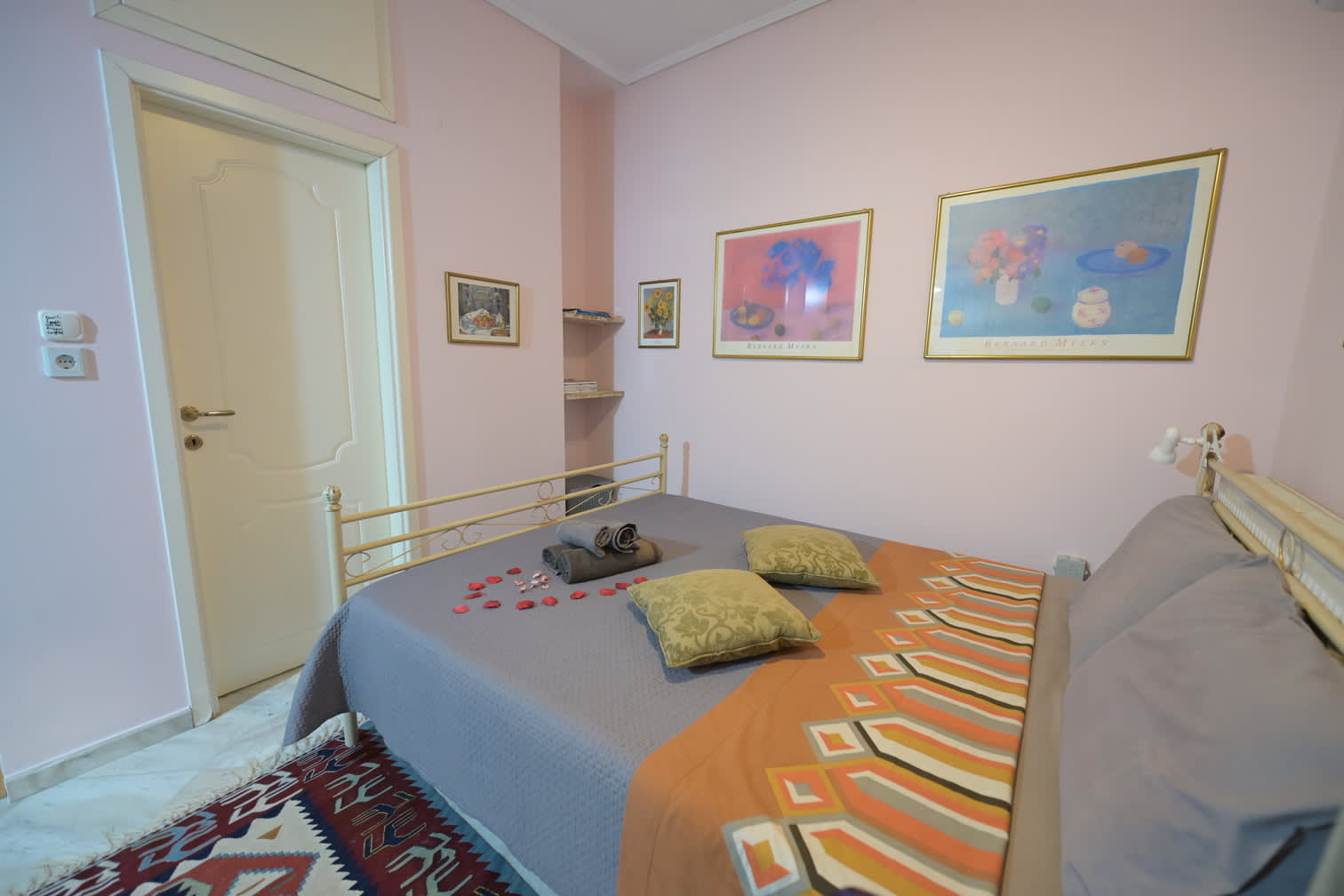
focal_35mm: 14
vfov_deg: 81.2
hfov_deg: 104.3
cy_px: 448
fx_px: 523
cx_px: 672
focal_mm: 14
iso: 1600
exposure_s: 1/50
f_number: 3.5
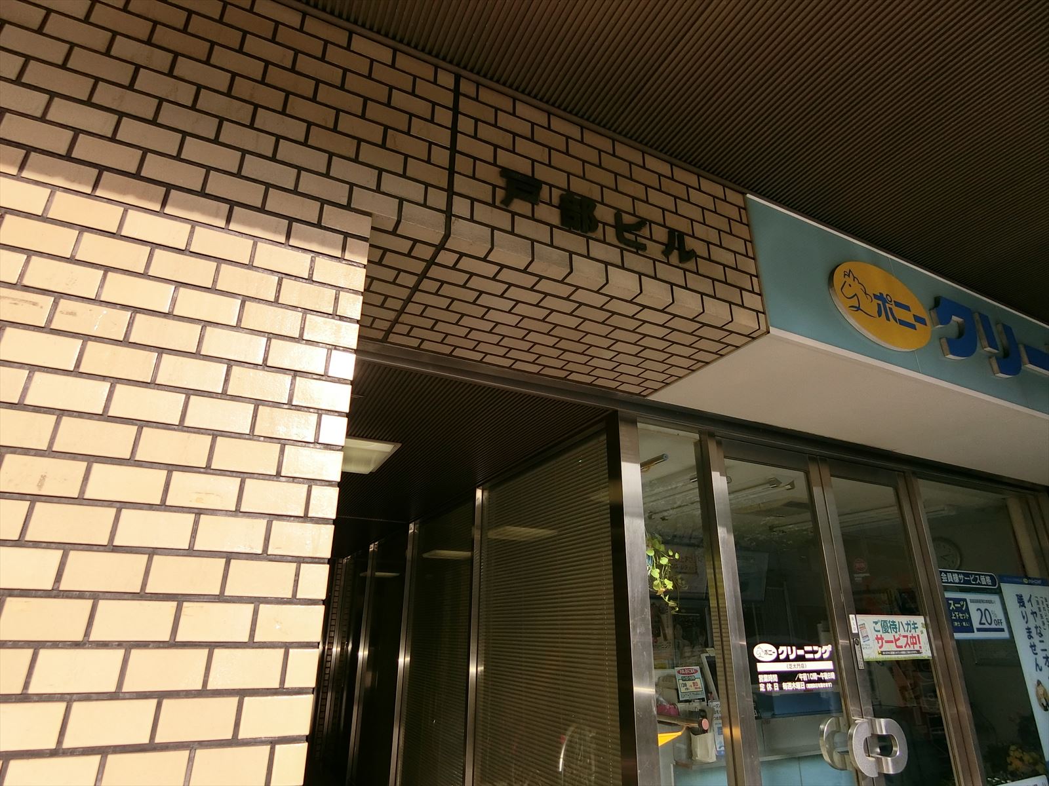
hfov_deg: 84.7
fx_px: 576
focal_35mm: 19
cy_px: 393
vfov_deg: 68.7
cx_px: 524
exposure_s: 1/640
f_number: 2.7
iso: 80
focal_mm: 4.06
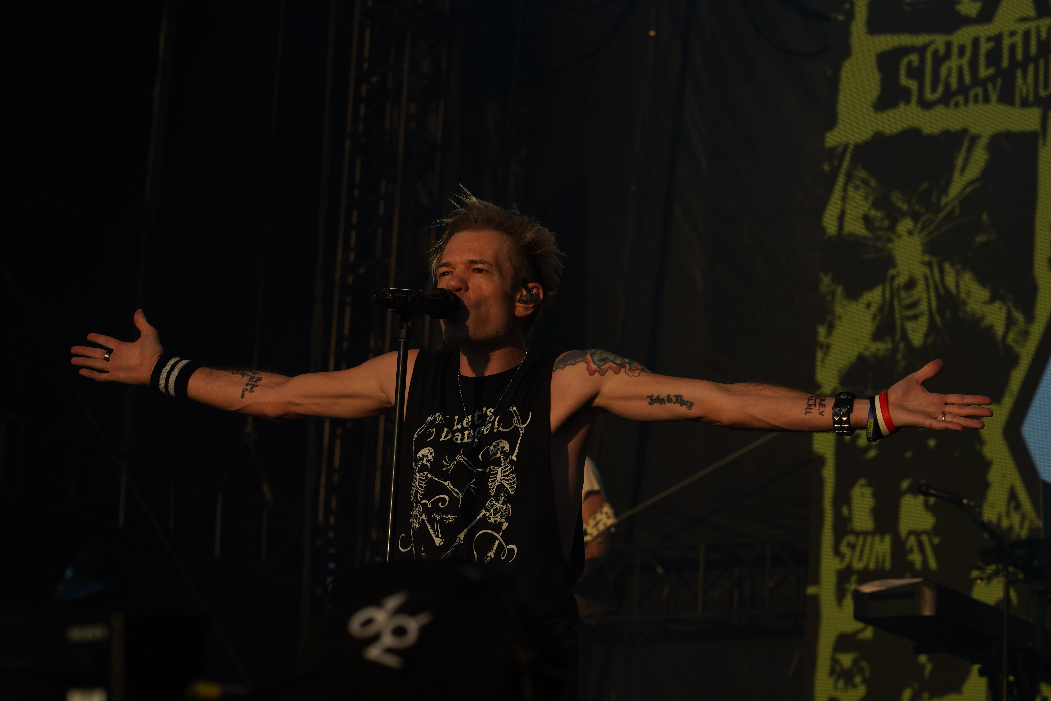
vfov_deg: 13.0
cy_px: 350
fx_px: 3065
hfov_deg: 19.5
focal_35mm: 105
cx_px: 526
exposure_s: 1/500
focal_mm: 105
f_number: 8
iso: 100
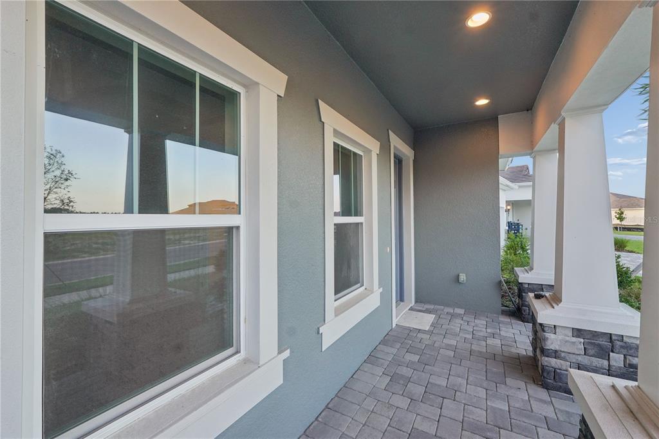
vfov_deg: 77.3
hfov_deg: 100.4
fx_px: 274
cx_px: 330
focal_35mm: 15
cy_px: 220
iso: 400
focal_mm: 10
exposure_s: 1/40
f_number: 8
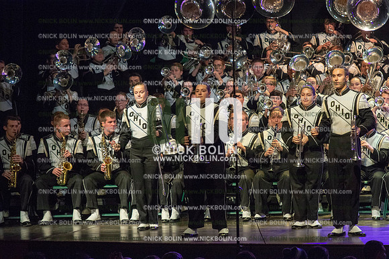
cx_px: 194
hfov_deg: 9.0
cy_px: 130
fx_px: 2484
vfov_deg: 6.0
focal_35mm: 230
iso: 8000
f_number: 5.6
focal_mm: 230
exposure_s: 1/400
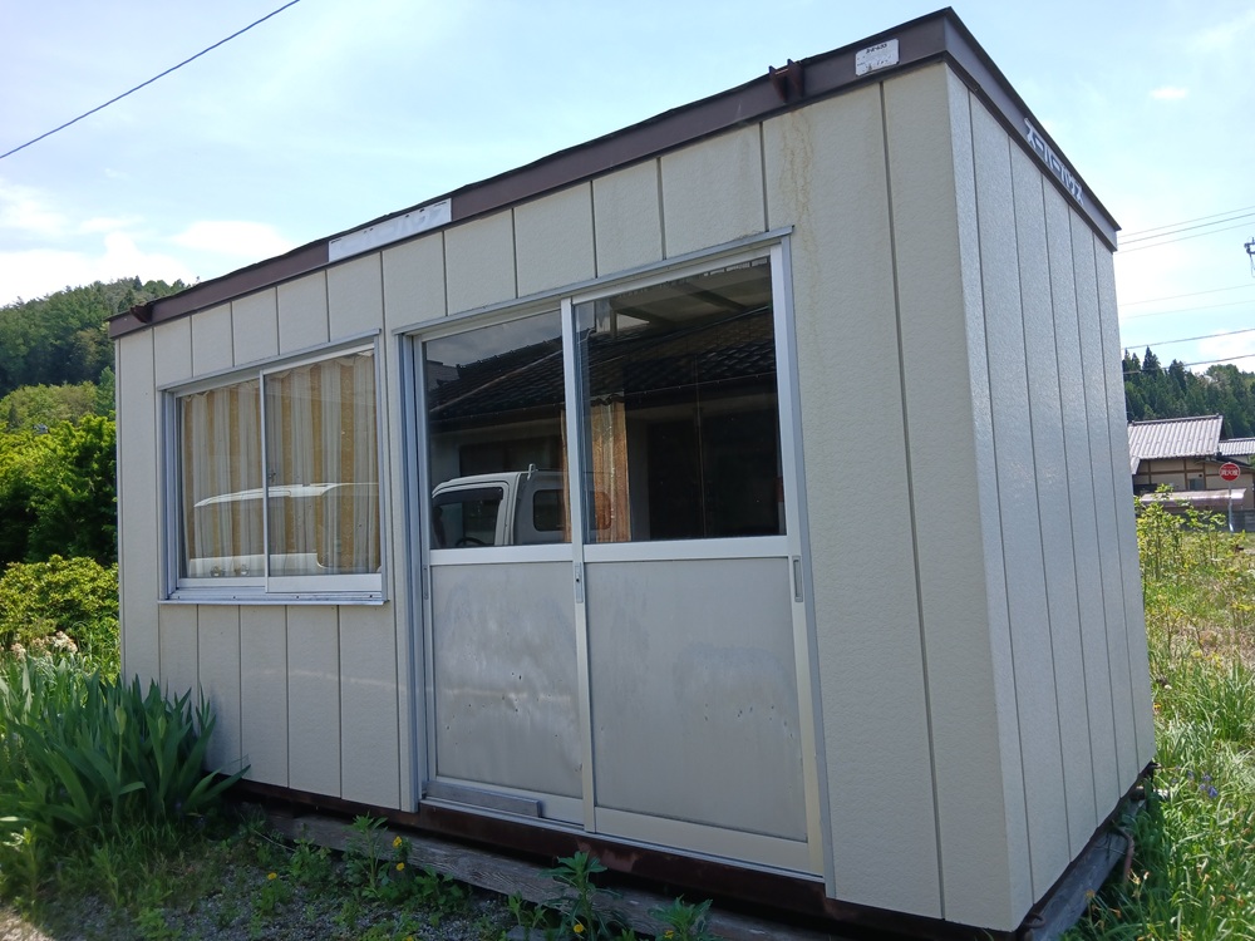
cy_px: 470
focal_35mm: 26
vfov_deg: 53.1
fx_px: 943
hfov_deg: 67.3
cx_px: 628
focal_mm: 3.86
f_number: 1.8
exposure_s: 1/395
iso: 20
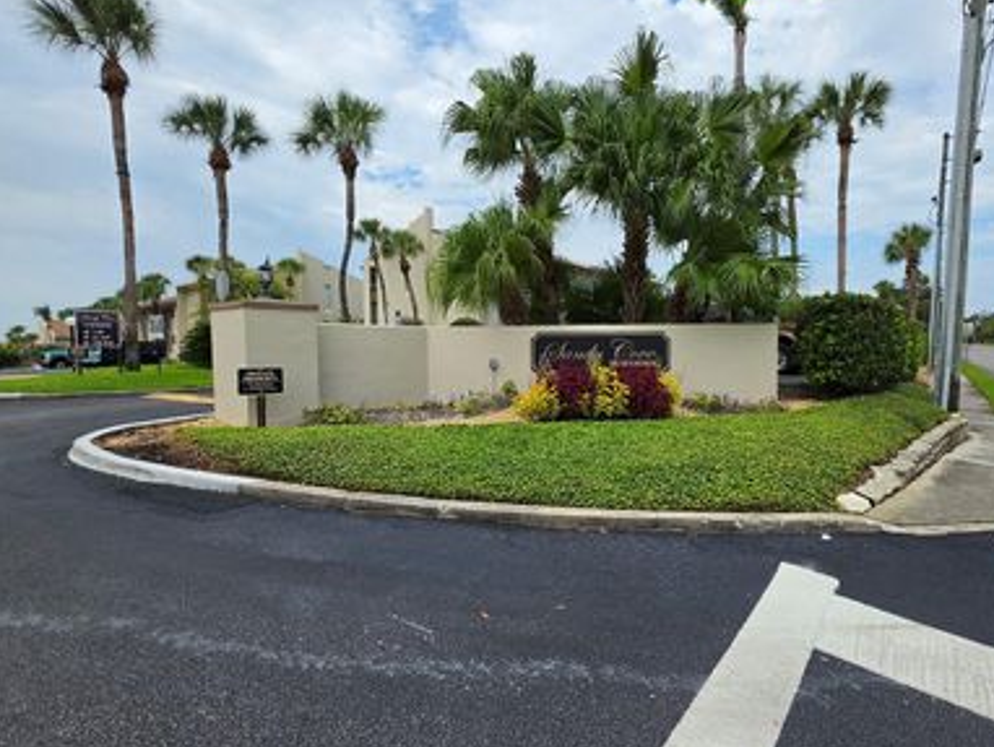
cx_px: 557
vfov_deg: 74.8
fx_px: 488
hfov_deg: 90.6
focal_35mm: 17
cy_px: 374
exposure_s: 1/2128
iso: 32
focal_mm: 2.2
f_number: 1.9
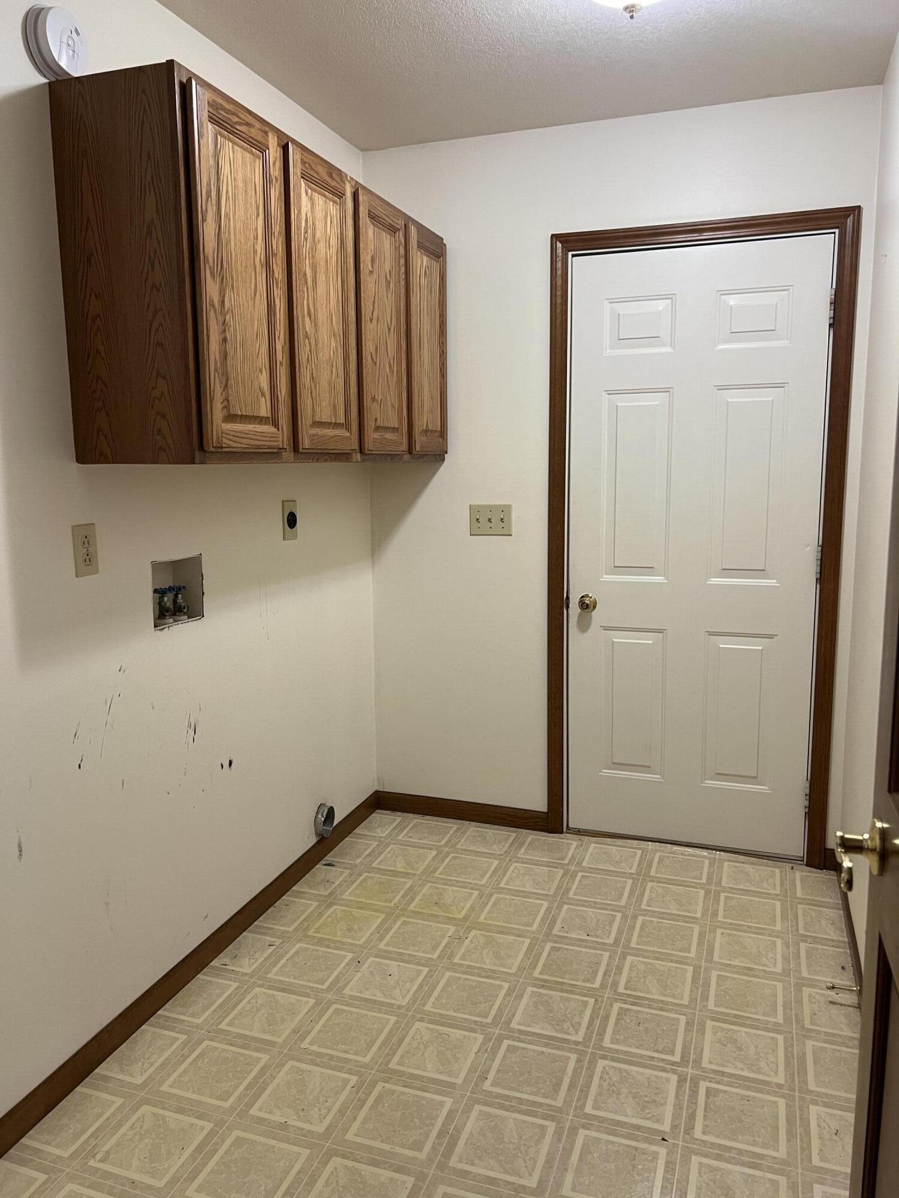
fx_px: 900
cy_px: 599
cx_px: 450
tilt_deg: -9.3
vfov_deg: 67.3
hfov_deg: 53.1
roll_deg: +0.9
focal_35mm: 26
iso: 100
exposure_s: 1/60
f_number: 1.5
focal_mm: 5.7
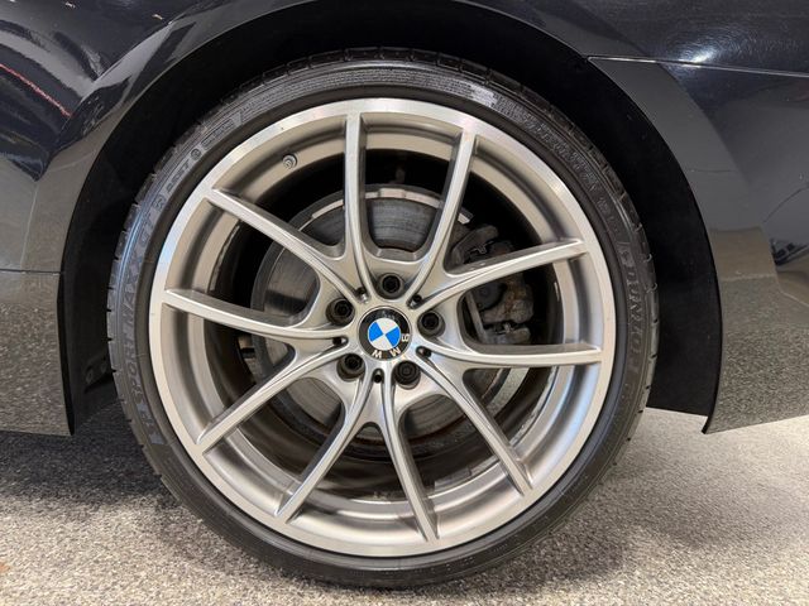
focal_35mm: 24
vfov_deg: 56.8
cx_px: 404
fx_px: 561
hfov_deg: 71.6
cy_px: 303
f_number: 1.78
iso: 200
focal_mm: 6.76
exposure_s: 1/120
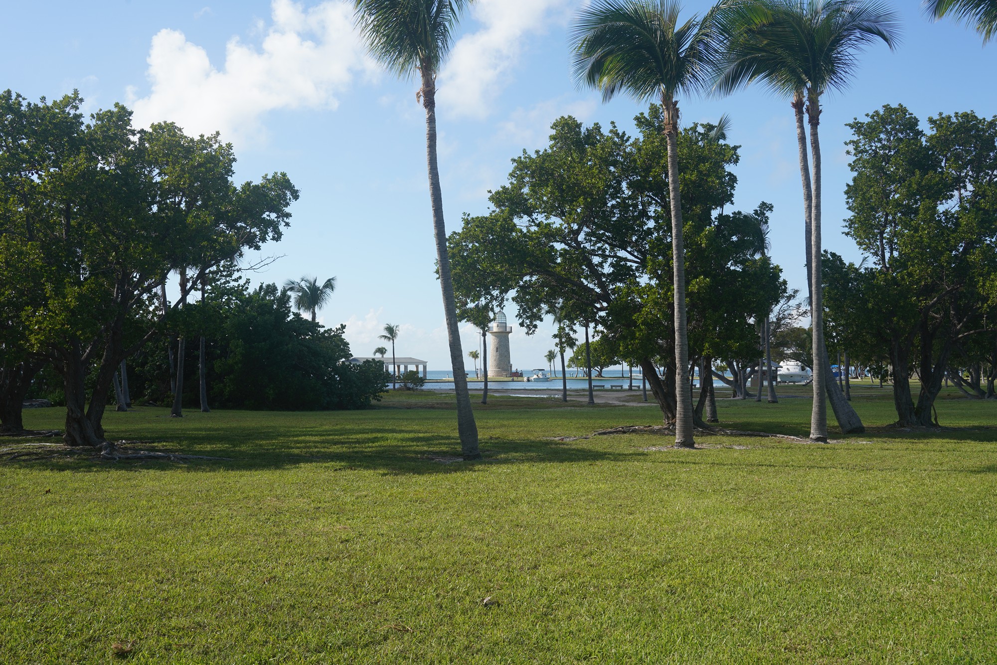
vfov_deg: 33.4
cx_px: 498
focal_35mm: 40
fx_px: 1108
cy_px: 332
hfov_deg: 48.5
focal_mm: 40
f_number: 13
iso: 100
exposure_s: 1/100
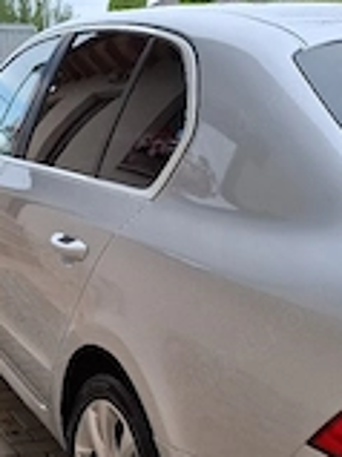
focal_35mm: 58
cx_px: 46
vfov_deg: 31.7
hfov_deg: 24.6
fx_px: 765
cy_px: 408
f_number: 1.8
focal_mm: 5.54
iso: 50
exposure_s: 1/833
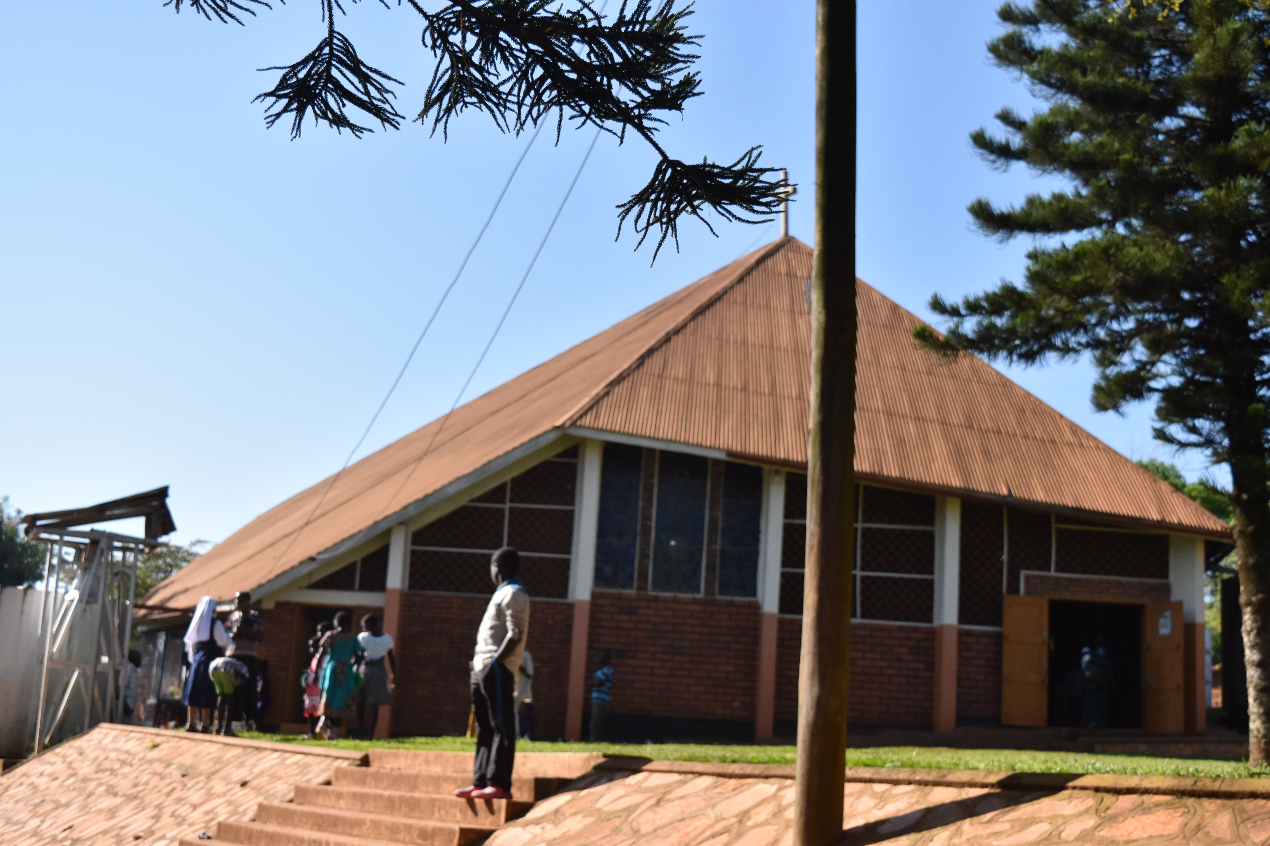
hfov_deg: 41.1
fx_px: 1693
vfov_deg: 28.1
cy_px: 423
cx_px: 635
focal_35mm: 48
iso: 800
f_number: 5.6
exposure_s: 1/4000
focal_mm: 32
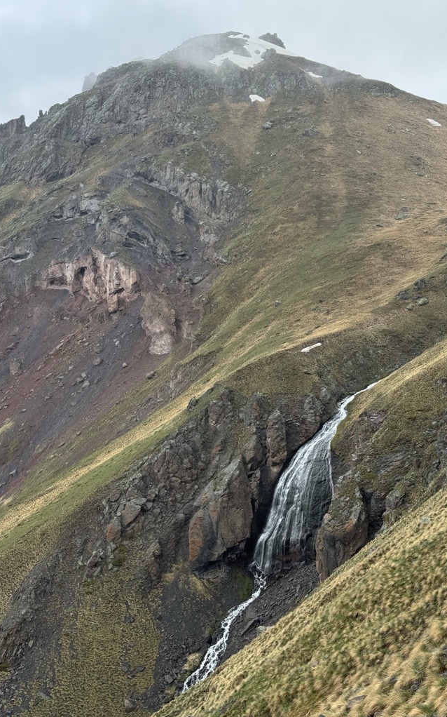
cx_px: 249
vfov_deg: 39.6
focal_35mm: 51
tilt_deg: +3.3
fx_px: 995
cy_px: 358
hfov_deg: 25.3
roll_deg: +1.7
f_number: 1.78
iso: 64
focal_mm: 6.76
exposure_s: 1/1490
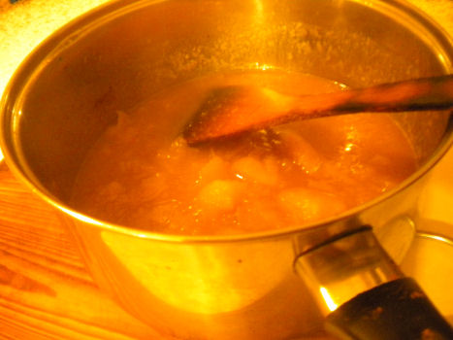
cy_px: 170
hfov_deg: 52.6
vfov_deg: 40.7
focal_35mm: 35
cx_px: 226
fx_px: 458
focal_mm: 6.3
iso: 800
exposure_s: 1/6.1
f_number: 3.1
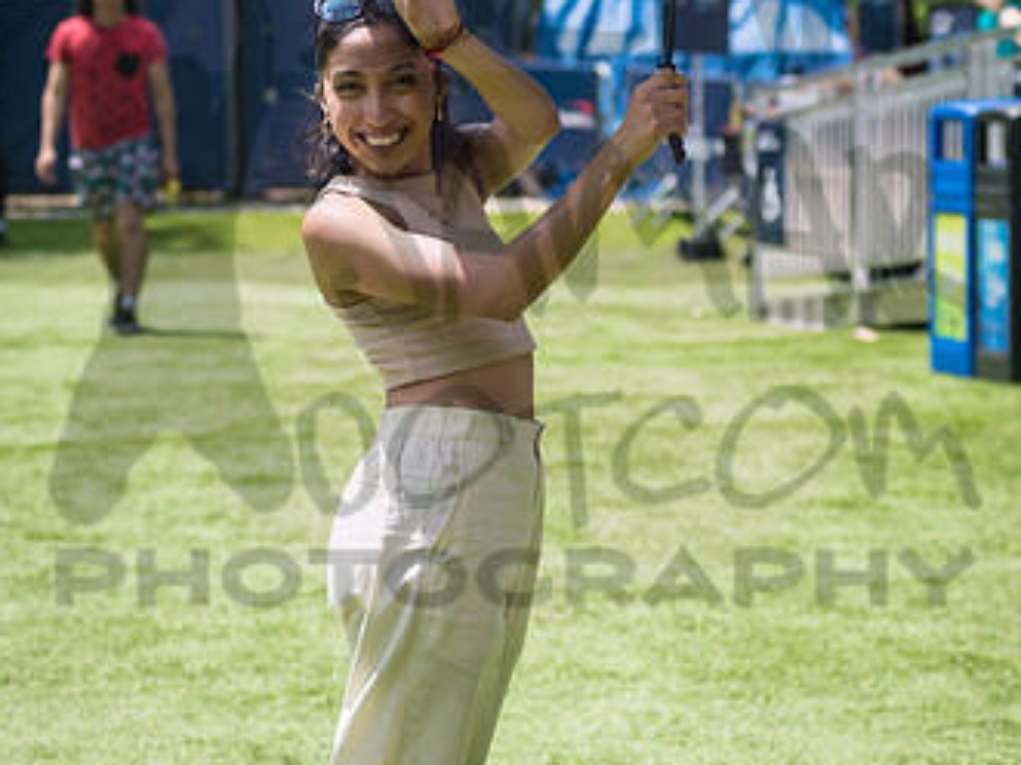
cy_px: 222
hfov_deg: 12.6
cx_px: 477
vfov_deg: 9.4
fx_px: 4629
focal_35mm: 157
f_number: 3.5
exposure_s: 1/1000
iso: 160
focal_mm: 80
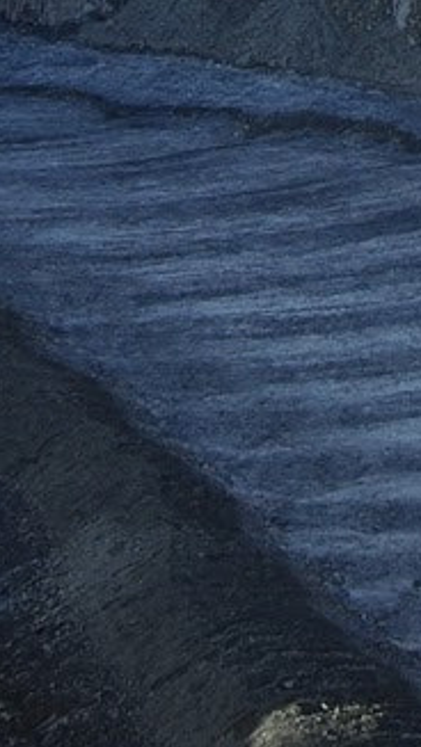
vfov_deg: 10.2
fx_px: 3909
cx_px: 874
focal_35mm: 197
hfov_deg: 6.0
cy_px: -666
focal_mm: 20
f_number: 8
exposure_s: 1/250
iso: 100
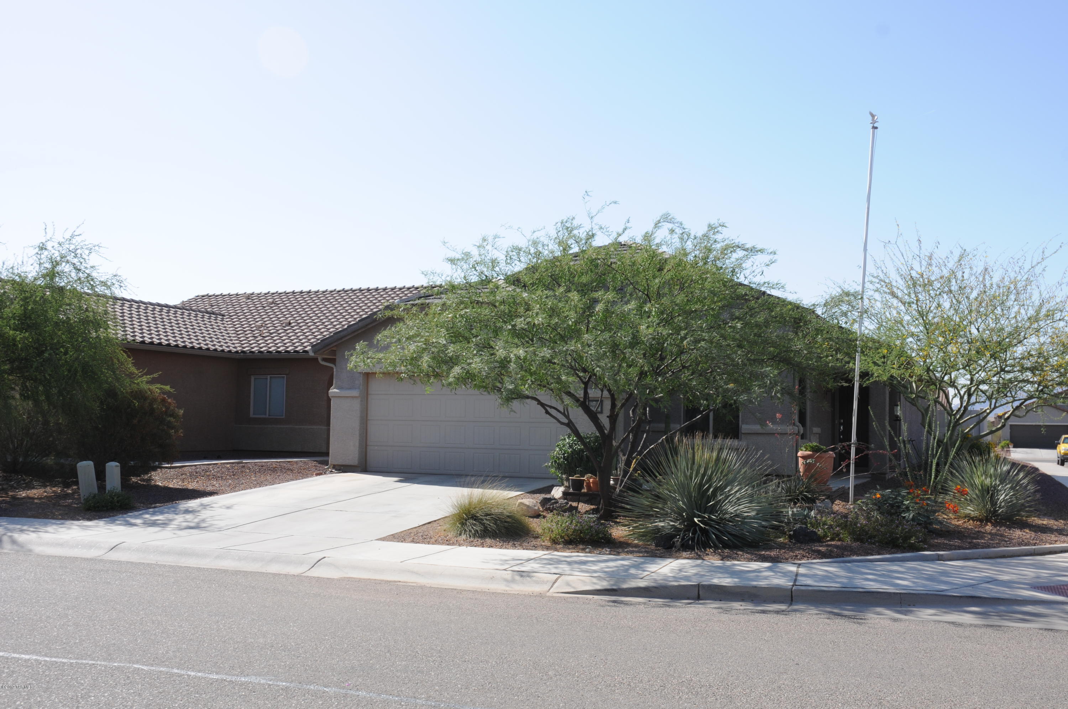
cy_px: 354
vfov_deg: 36.8
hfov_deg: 53.2
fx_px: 1067
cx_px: 534
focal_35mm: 36
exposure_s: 1/320
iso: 200
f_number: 9
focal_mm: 24
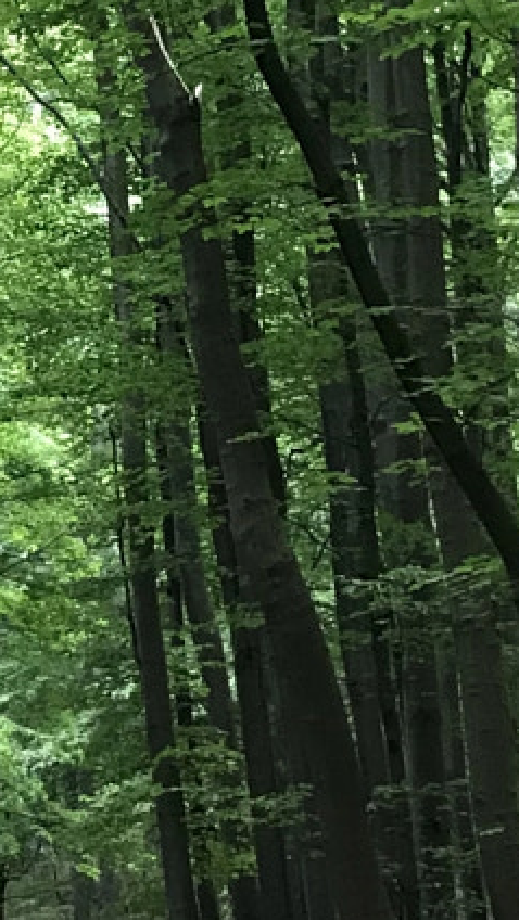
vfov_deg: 18.4
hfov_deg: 10.3
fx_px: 2809
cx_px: -161
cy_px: 132
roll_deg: -1.7
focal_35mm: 115
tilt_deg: +18.1
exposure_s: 1/31
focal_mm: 3.99
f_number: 1.8
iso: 40
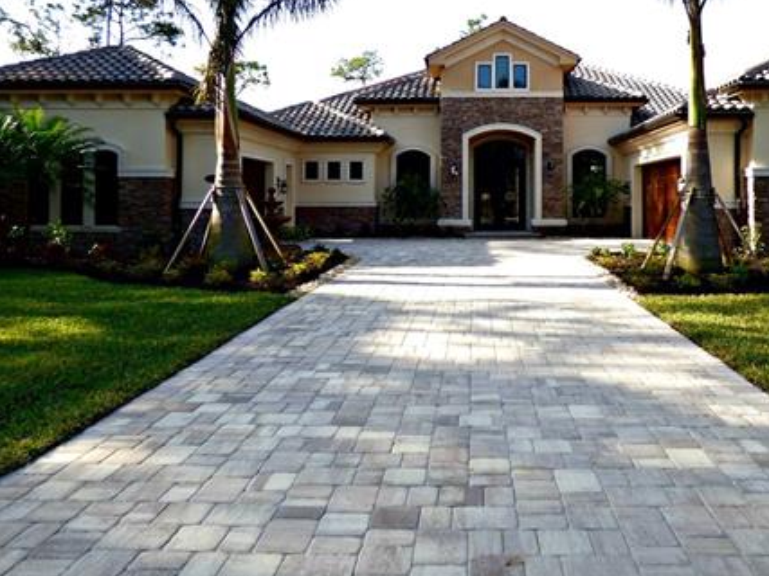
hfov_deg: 59.5
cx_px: 459
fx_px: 666
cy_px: 187
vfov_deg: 46.0
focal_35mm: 30
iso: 100
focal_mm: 3.58
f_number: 2.8
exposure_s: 1/500
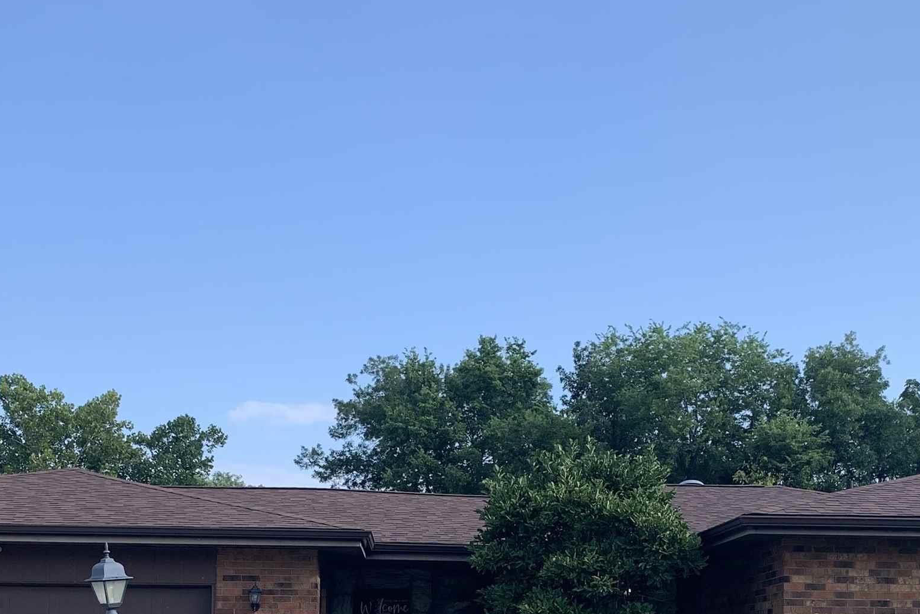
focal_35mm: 54
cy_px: 627
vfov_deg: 23.9
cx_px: 553
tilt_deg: +1.5
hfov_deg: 36.7
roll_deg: -0.6
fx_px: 1380
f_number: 1.8
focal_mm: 4.25
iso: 25
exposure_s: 1/1220
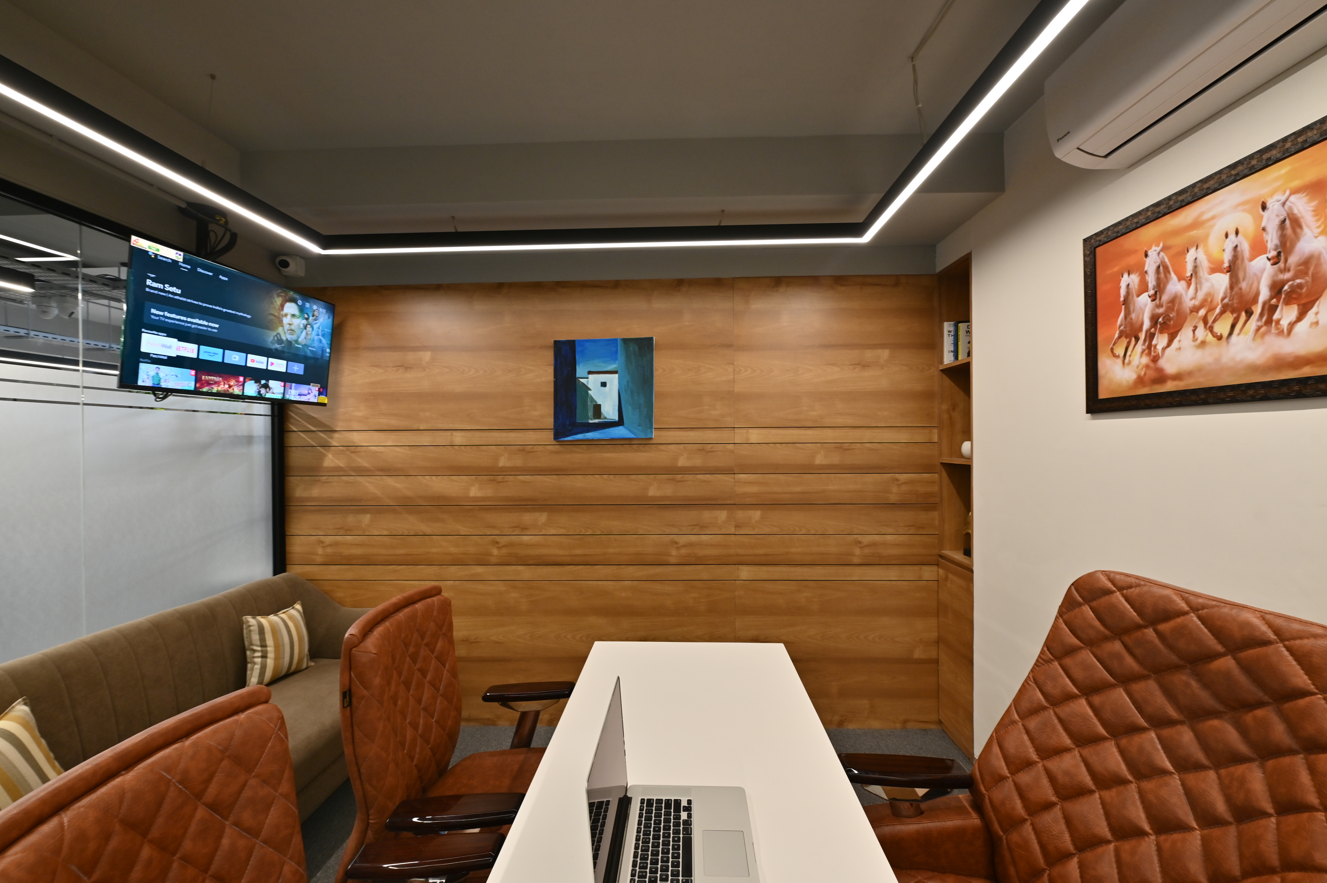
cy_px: 442
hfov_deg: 104.3
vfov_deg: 81.1
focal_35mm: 14
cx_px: 664
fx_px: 516
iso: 250
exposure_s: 1/8
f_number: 8
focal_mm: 14
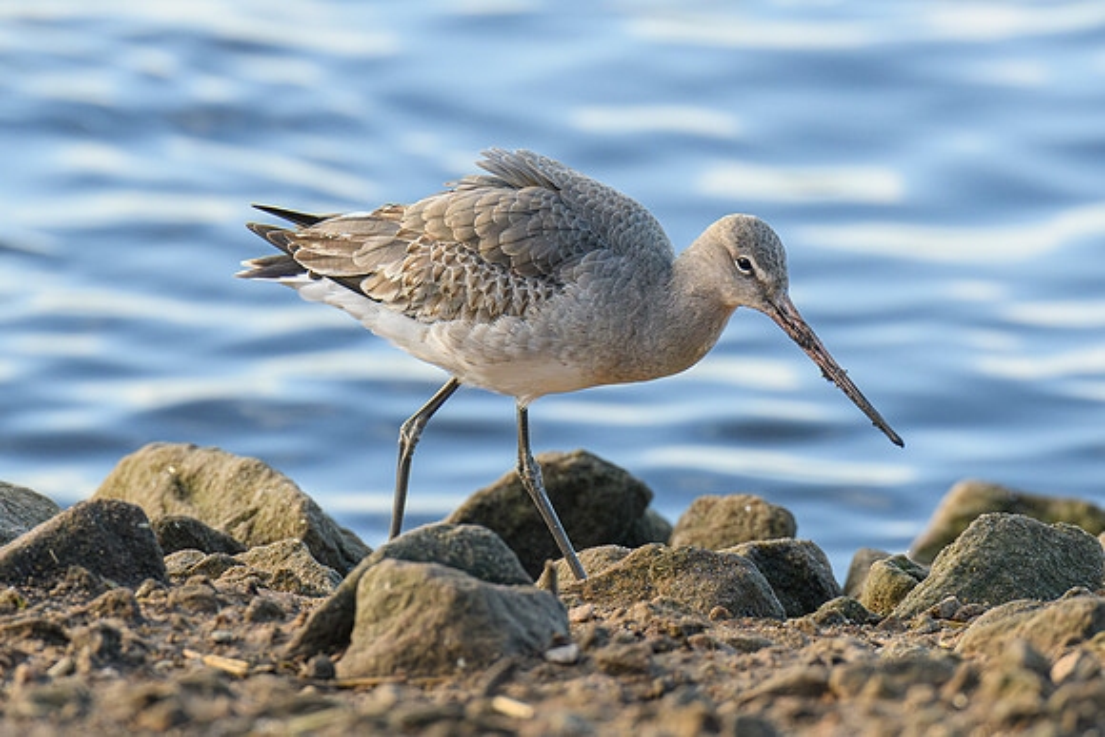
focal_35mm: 552
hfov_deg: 3.7
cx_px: 621
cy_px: 273
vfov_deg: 2.5
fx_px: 16961
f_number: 8
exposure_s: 1/1250
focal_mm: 400
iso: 3200
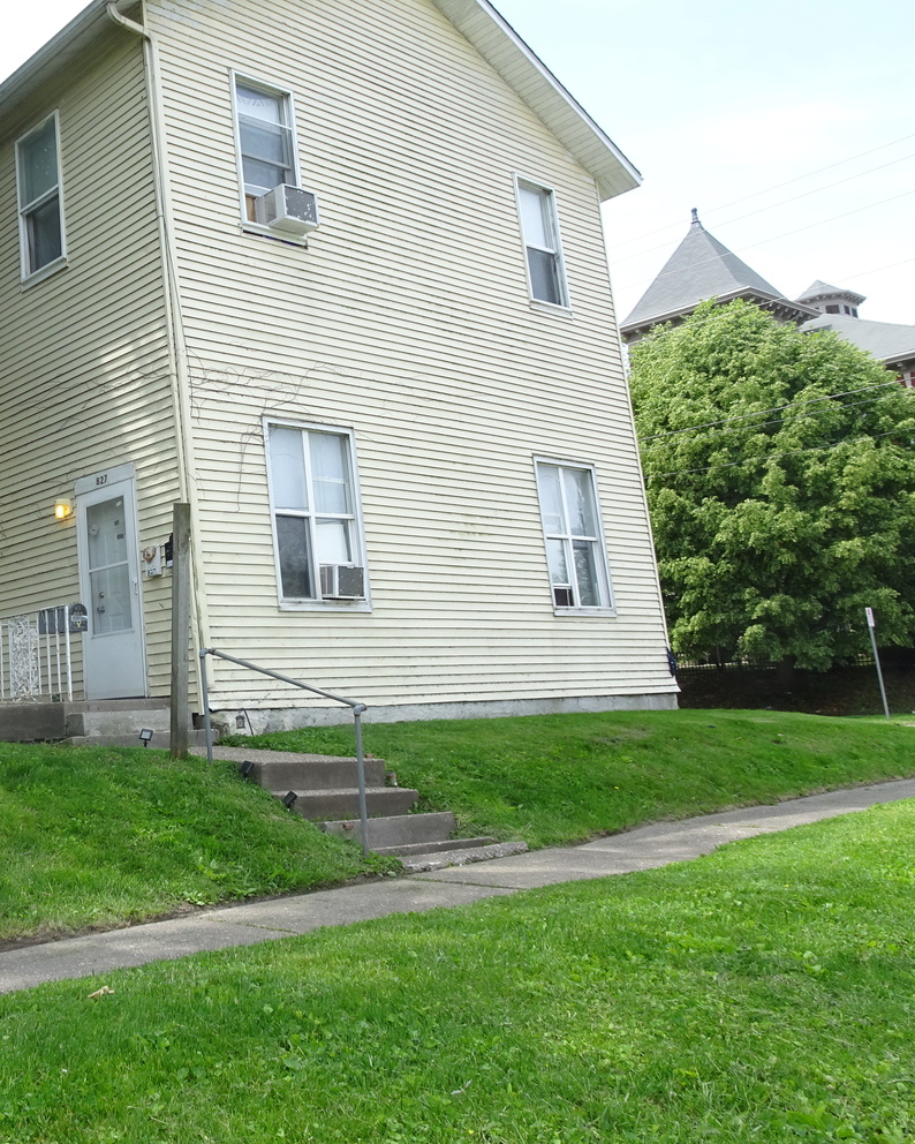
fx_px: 1151
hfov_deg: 40.4
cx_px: 109
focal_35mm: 34
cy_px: 528
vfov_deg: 52.8
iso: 80
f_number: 3.5
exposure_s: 1/320
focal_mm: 4.1
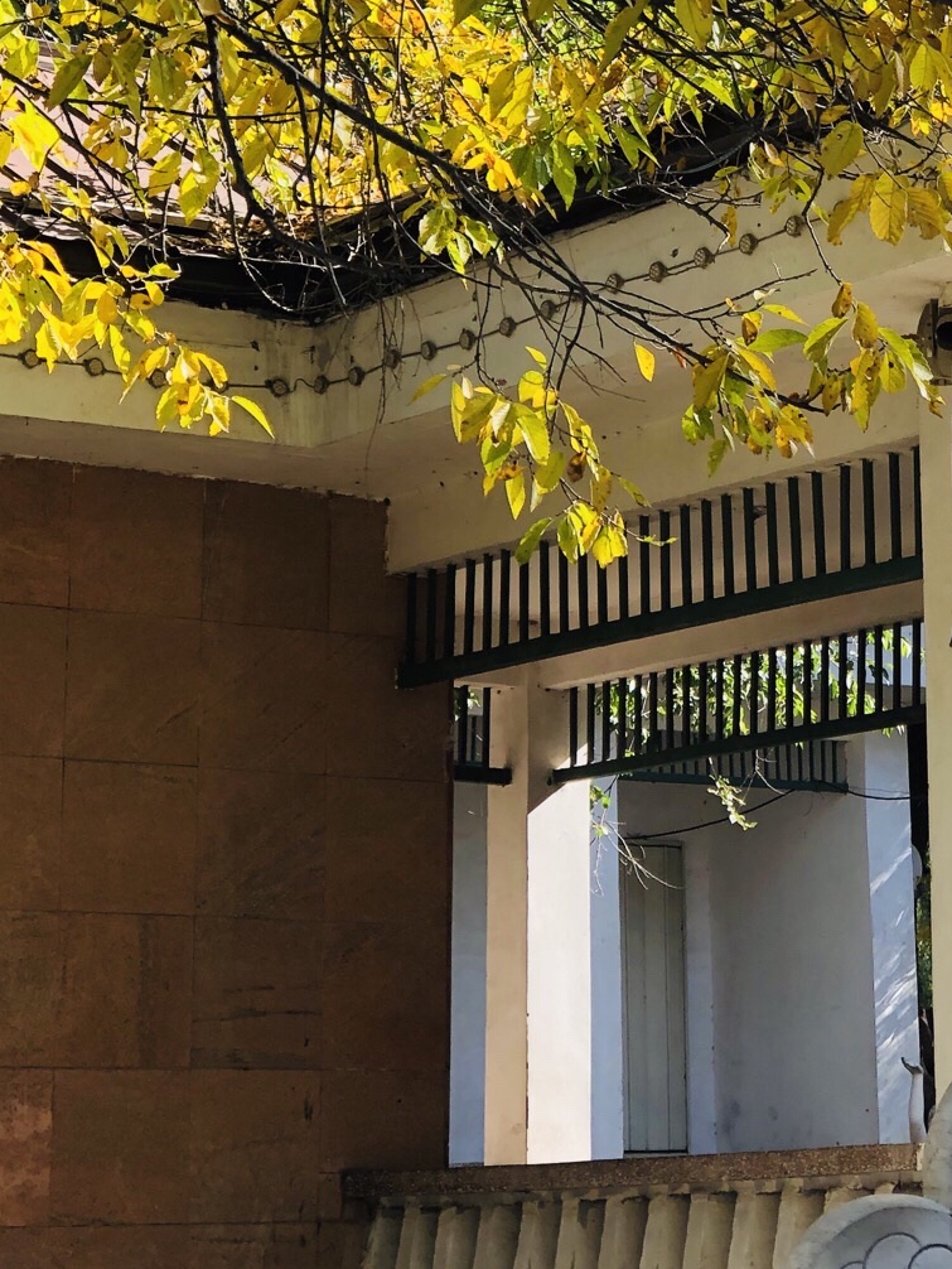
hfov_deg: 12.6
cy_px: 254
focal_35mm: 116
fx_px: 4252
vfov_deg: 16.8
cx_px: 949
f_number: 2.8
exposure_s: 1/216
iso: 20
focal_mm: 6.6
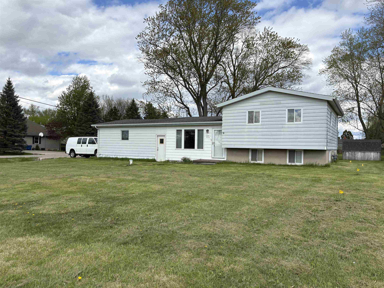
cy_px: 144
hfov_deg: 67.3
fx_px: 288
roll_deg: +0.0
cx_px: 192
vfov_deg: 53.1
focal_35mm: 26
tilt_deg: -2.1
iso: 50
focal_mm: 5.96
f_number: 1.6
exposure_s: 1/3448
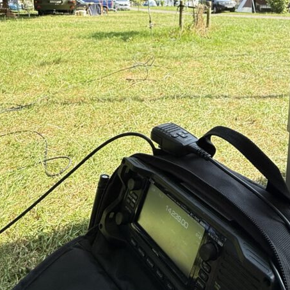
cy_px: 62
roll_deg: +0.0
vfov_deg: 53.8
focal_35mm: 28
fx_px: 265
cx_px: 181
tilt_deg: -11.3
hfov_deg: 56.6
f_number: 2.2
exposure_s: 1/465
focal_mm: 2.22
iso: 64
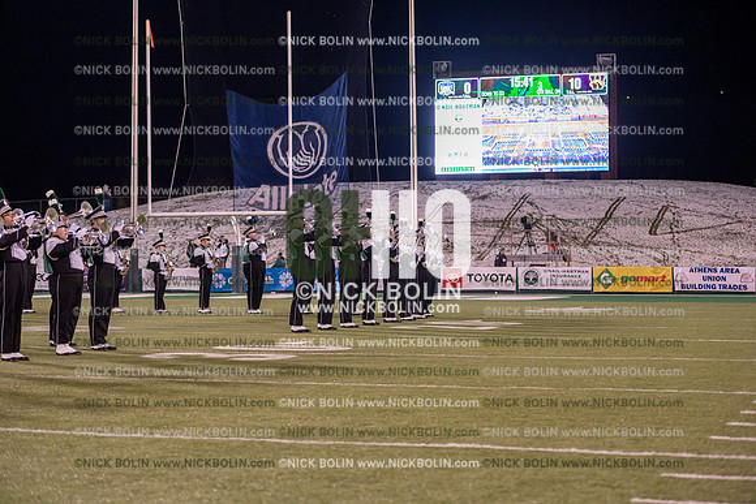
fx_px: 1575
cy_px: 252
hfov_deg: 27.0
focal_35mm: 75
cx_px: 378
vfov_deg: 18.2
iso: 2500
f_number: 2.8
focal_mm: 75
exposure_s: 1/1250
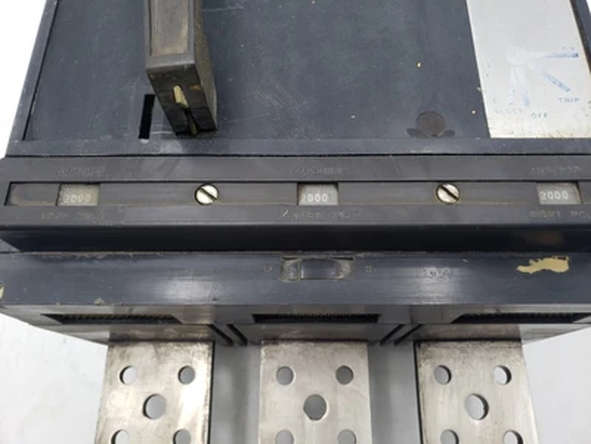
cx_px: 296
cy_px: 222
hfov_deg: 67.3
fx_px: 444
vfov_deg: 53.1
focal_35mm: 26
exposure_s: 1/60
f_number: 2.4
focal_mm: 4.3
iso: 80
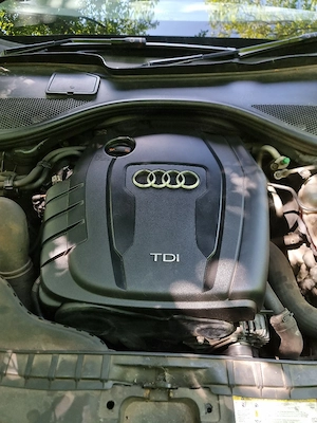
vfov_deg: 71.6
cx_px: 158
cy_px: 212
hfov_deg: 56.8
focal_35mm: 24
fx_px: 293
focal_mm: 6.7
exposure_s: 1/100
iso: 80
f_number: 1.8
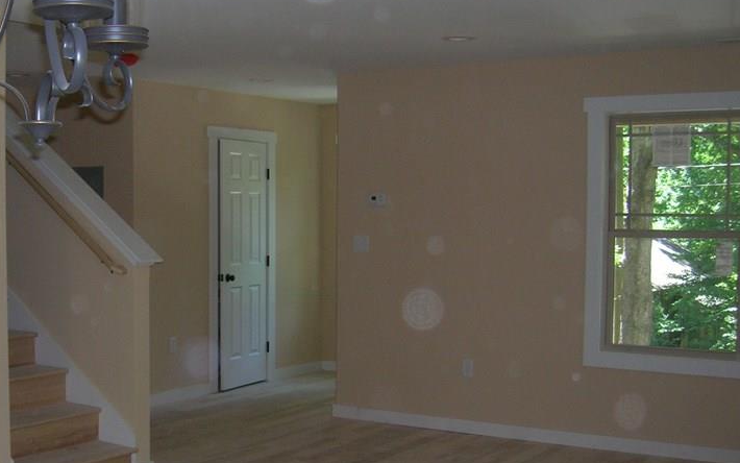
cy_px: 286
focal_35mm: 52
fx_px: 1049
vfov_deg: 24.8
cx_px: 224
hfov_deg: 38.3
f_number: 2.9
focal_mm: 5.7
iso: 81
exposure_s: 1/60.1
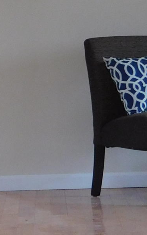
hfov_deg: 5.4
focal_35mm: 238
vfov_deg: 8.7
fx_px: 1524
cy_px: -32
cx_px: 284
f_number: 3.7
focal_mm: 8
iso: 220
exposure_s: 1/30
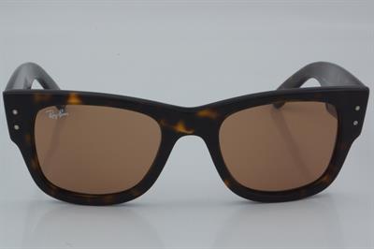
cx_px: 187
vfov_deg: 16.5
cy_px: 124
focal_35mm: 82
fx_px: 856
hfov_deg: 24.6
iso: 100
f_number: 32
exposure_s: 1/4
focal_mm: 55
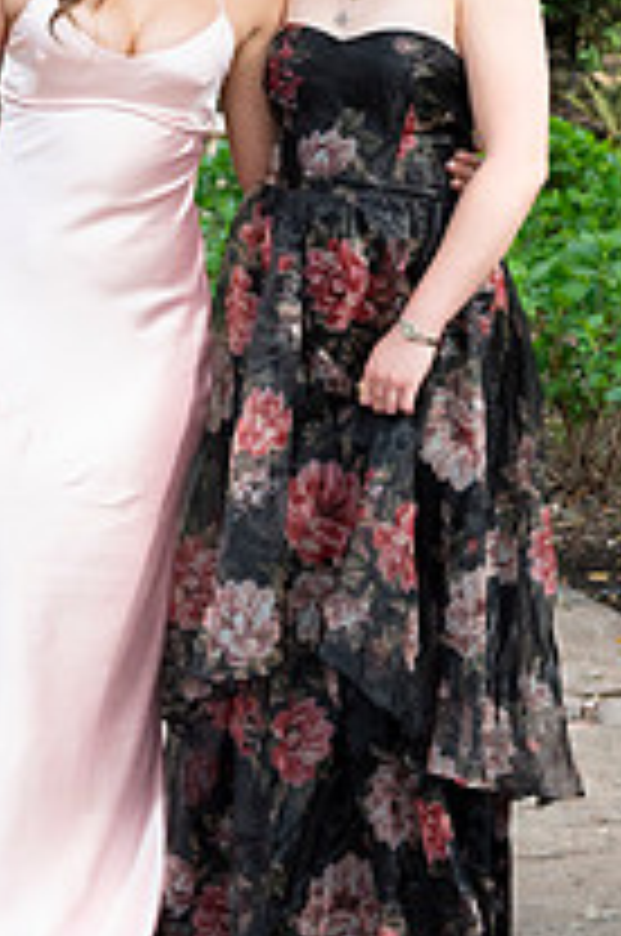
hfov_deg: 11.7
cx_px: 270
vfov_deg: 17.3
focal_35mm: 117
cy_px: 135
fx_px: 3037
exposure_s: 1/800
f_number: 7.1
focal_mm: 54
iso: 1250
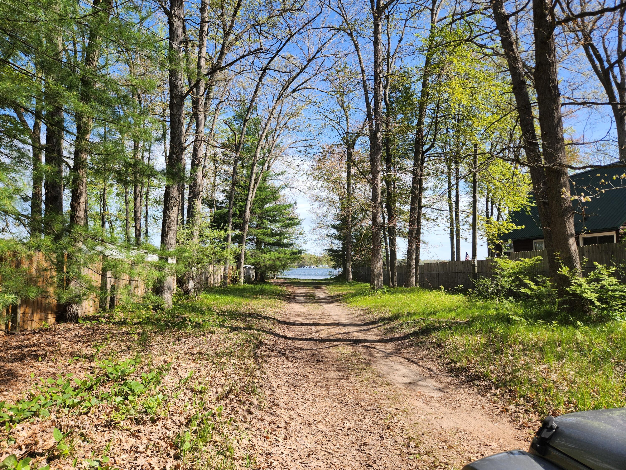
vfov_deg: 58.9
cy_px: 235
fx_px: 416
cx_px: 313
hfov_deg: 73.9
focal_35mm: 23
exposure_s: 1/728
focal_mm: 5.4
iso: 20
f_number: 1.8
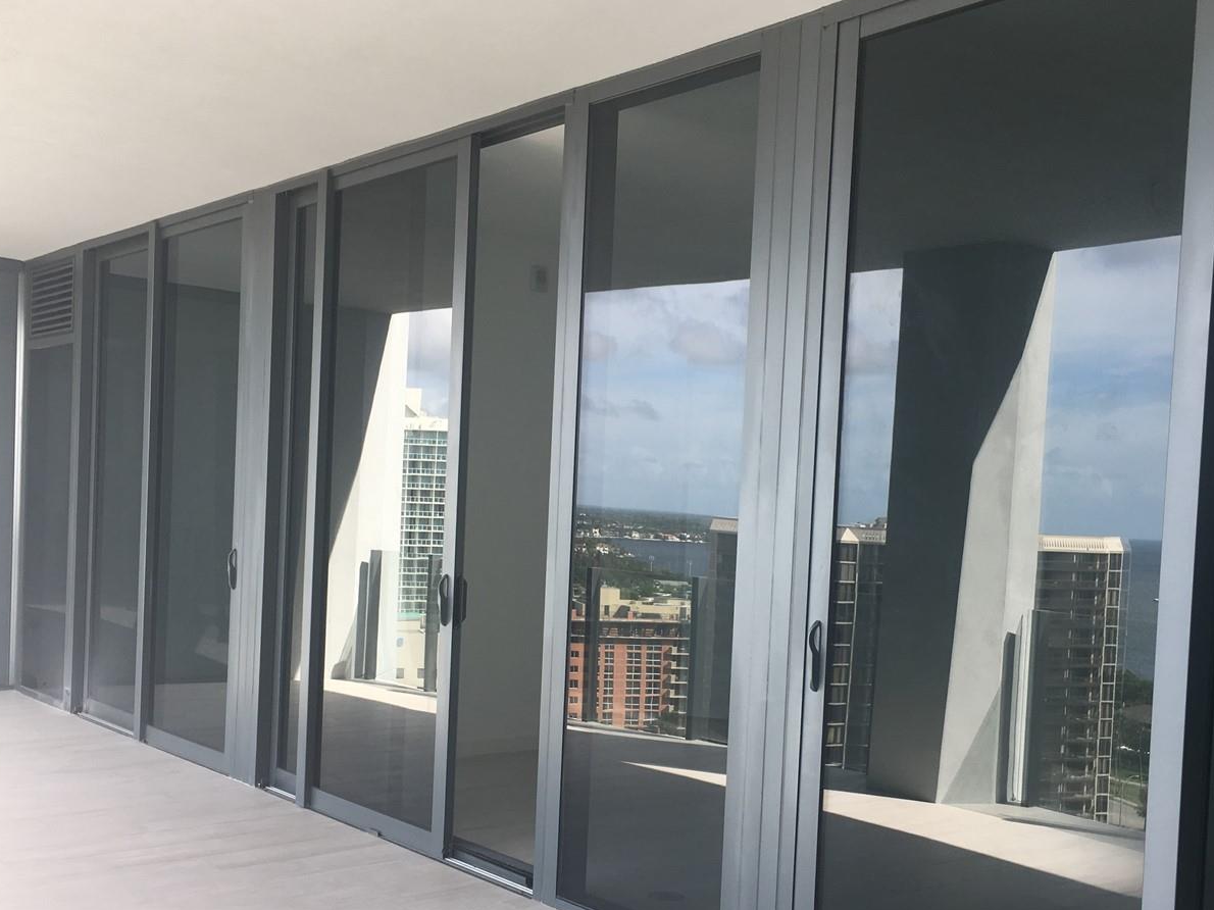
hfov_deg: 47.8
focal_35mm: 39
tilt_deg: -1.4
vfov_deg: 36.6
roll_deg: -2.5
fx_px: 1367
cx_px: 654
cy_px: 563
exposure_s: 1/156
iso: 25
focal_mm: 4.15
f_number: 2.2
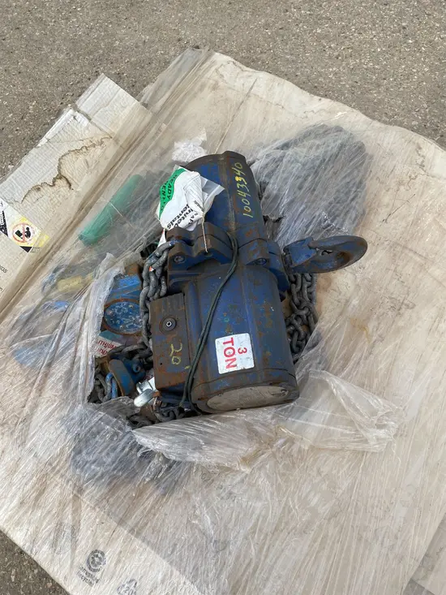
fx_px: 447
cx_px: 223
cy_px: 298
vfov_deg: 67.3
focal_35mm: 26
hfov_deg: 53.1
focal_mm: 4.25
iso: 32
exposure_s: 1/1996
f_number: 1.8
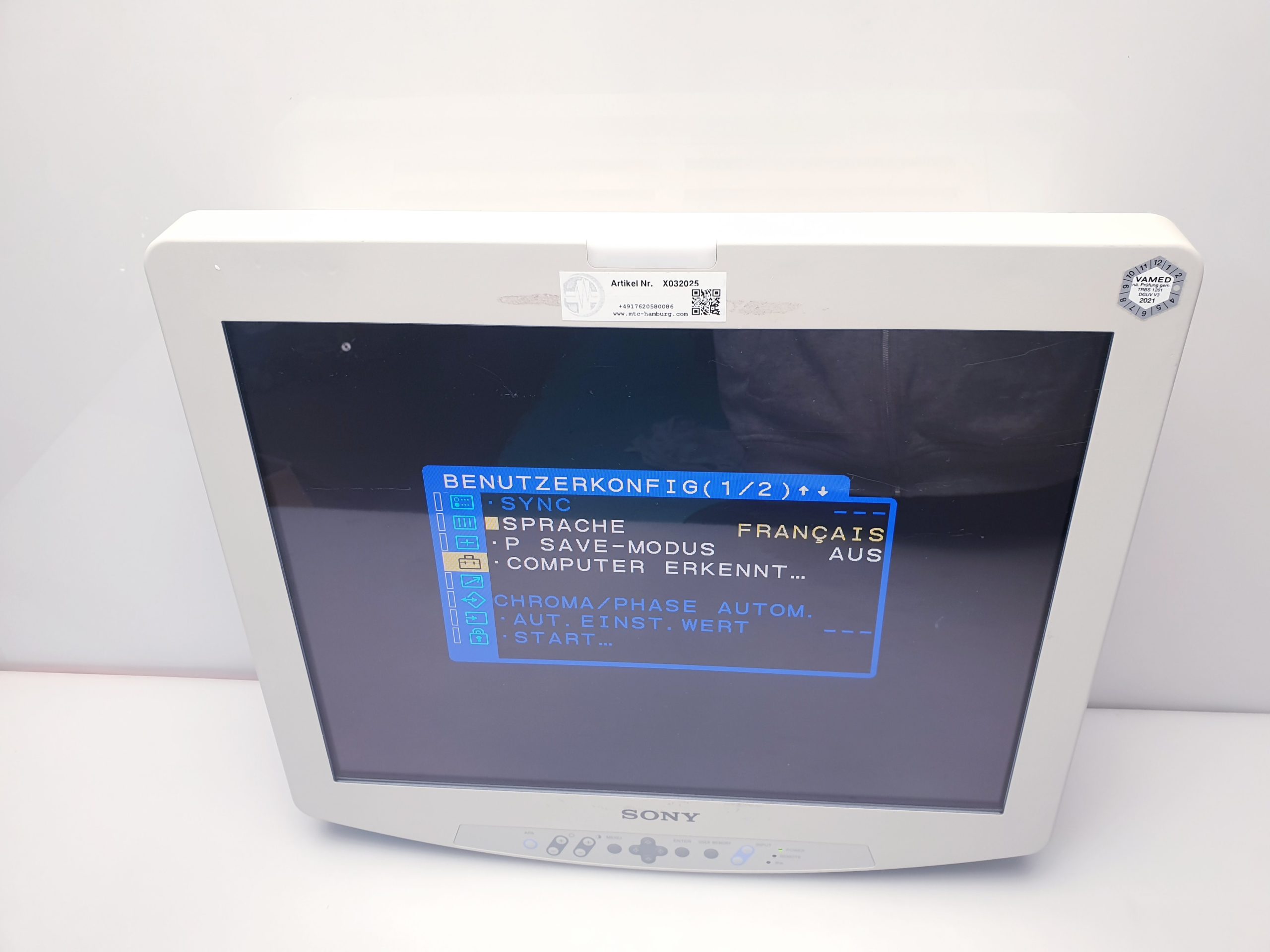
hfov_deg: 67.3
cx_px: 635
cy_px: 476
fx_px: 954
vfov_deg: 53.1
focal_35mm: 26
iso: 64
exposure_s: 1/50
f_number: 2.4
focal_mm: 4.3
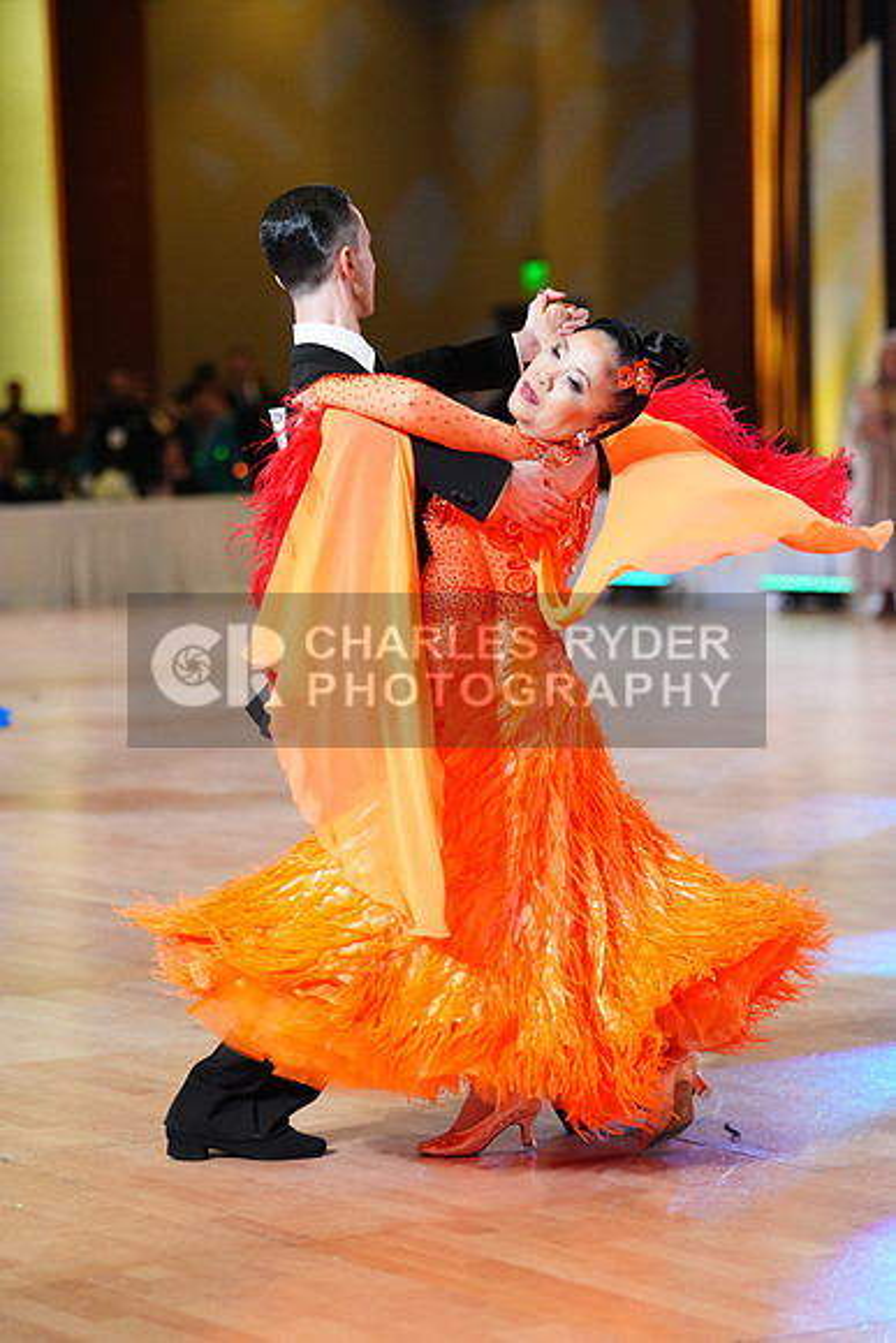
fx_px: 4216
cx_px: 448
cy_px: 672
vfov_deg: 18.1
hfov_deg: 12.1
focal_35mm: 113
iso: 2000
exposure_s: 1/400
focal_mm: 113
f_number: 2.8
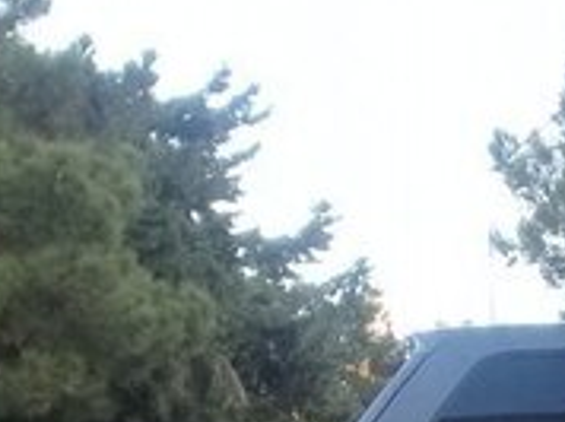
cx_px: 1000
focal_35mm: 115
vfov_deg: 12.1
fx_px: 1874
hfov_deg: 15.0
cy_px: 690
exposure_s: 1/50
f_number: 2.2
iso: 64
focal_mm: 3.3
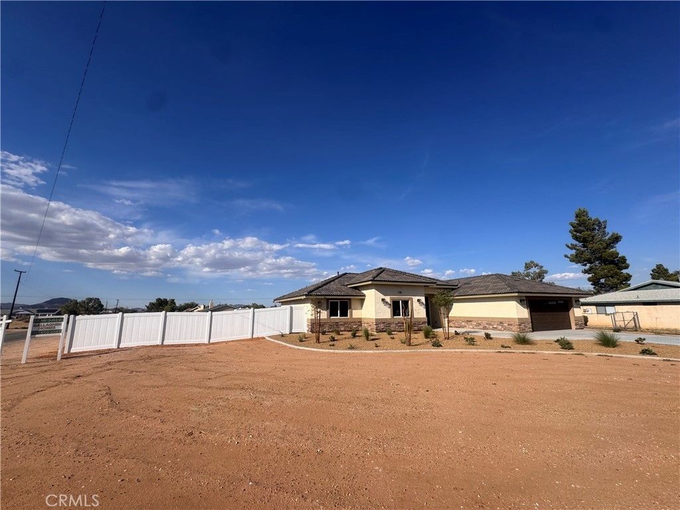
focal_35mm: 14
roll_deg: +1.1
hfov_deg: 102.1
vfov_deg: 85.7
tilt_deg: +10.8
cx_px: 340
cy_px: 255
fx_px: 275
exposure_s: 1/3247
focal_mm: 2.22
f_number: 2.2
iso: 40
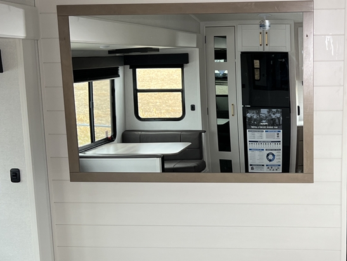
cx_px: 276
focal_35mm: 57
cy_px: 158
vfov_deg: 25.6
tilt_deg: -8.6
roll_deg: -0.8
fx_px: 572
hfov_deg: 32.8
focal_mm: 5.7
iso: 125
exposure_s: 1/121
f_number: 1.5
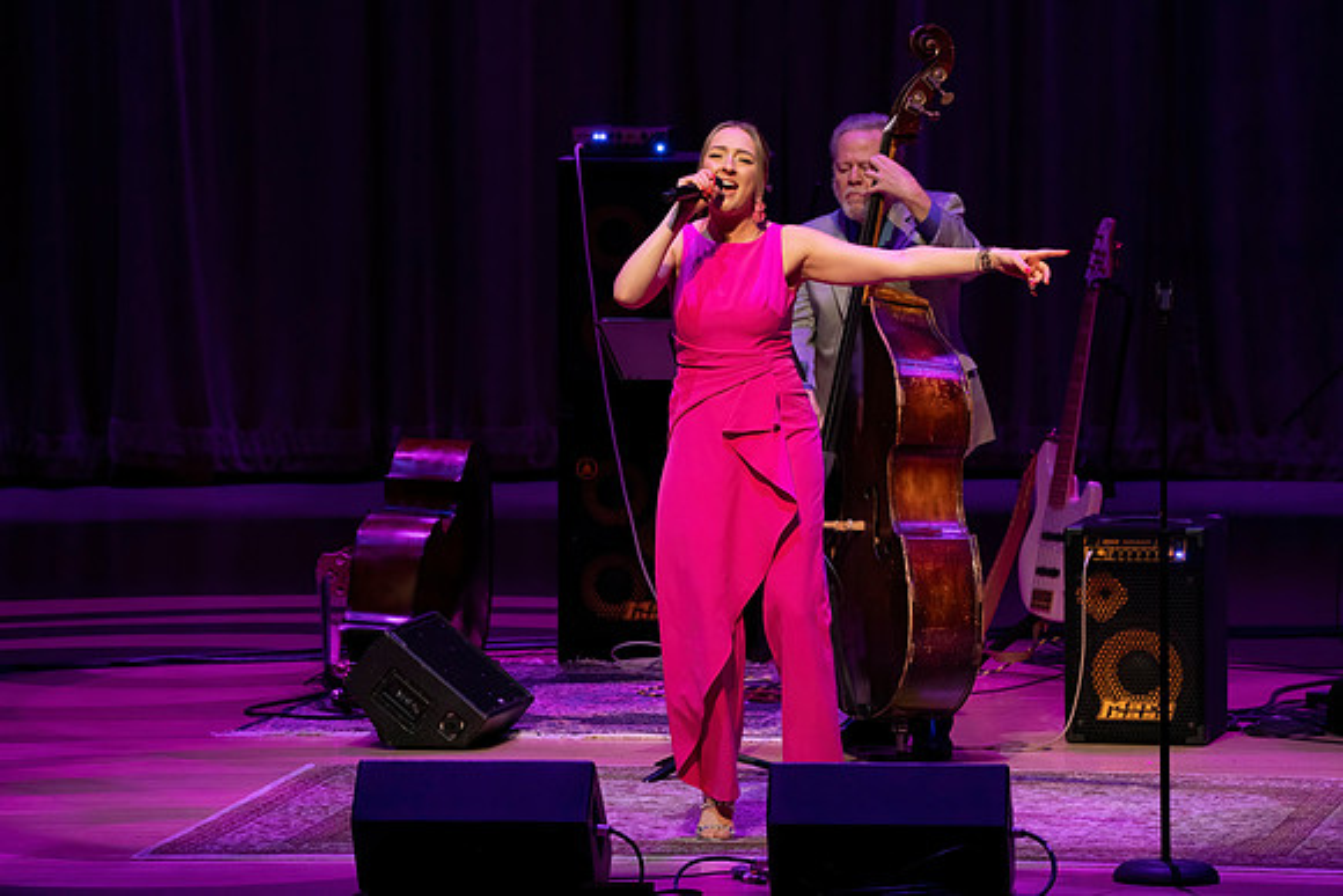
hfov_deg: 6.2
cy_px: 448
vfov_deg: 4.1
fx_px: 12425
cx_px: 672
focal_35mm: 333
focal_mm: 333
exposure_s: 1/250
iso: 5000
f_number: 8
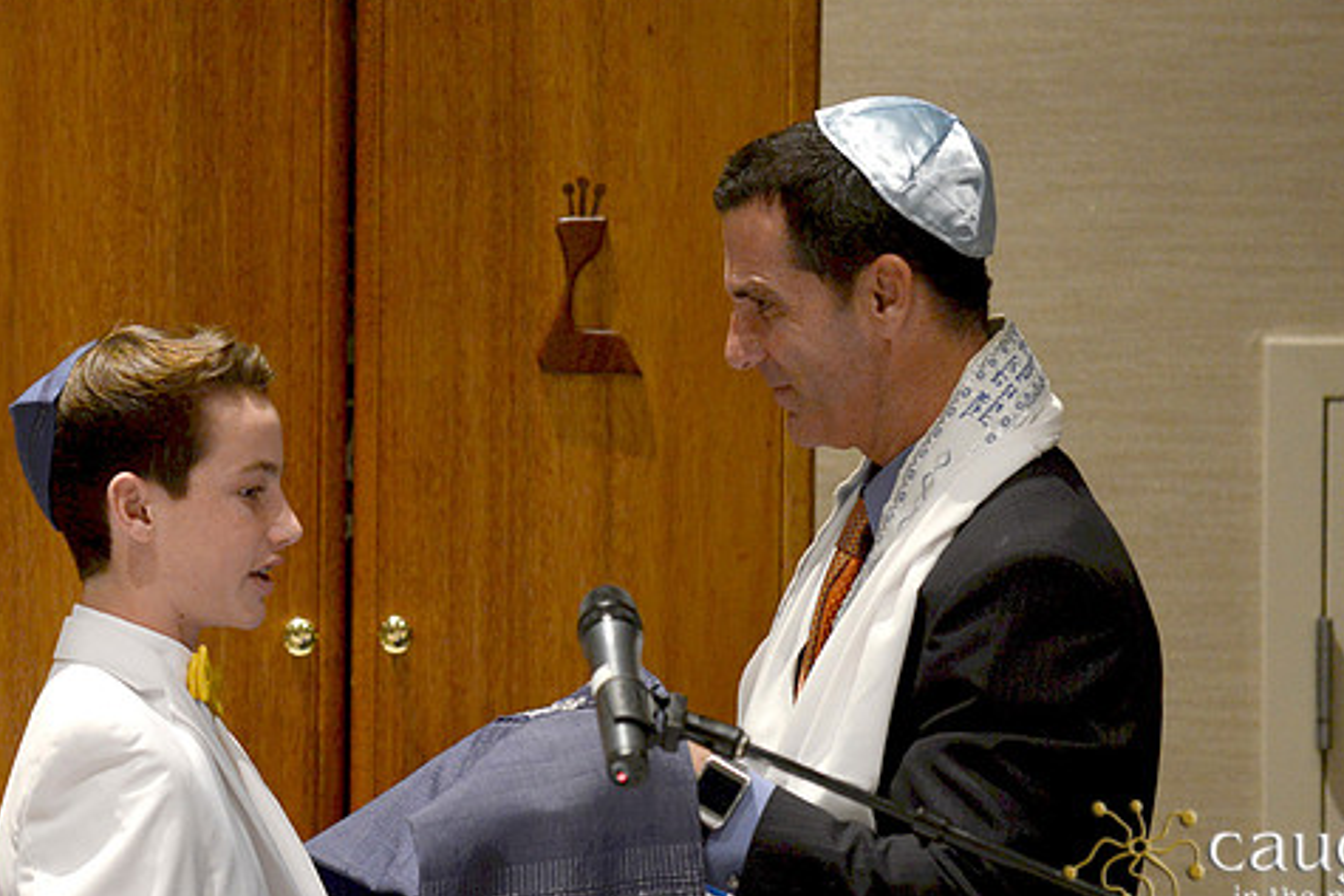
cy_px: 437
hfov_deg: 8.4
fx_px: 9112
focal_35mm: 244
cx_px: 648
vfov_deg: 5.6
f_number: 2.8
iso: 2500
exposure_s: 1/100
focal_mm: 200
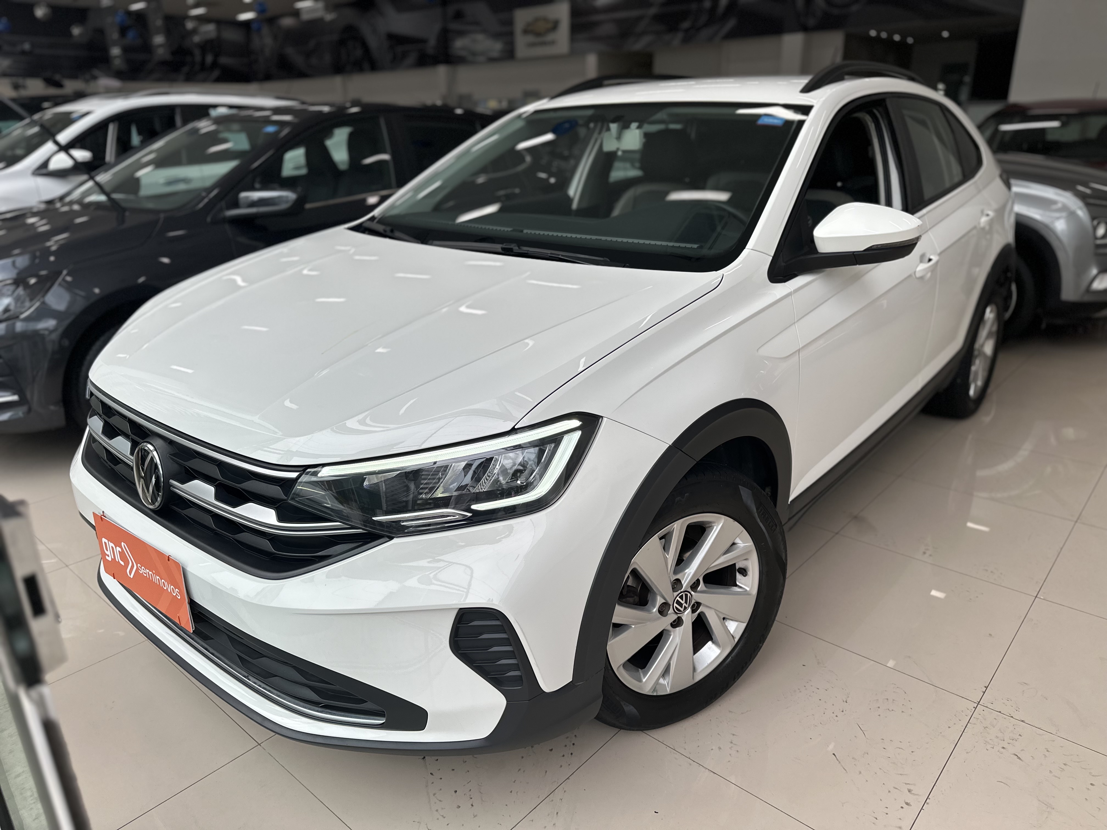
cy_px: 415
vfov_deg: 56.8
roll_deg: +1.0
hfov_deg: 71.6
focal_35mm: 24
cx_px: 554
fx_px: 768
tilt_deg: -19.6
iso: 80
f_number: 1.78
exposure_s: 1/1321
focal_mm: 6.86
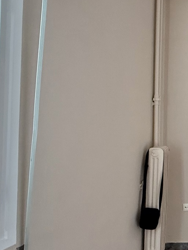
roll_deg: -1.2
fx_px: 297
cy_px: 106
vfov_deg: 45.6
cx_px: 298
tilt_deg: +1.0
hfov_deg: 24.8
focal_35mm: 41
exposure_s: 1/99
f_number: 2.2
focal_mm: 2.22
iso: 320
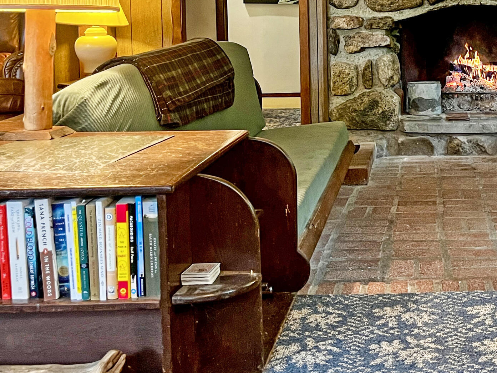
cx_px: 438
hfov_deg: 32.8
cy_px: 37
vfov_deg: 25.3
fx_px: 804
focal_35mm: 56
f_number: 1.6
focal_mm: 5.1
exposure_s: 1/40
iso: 500
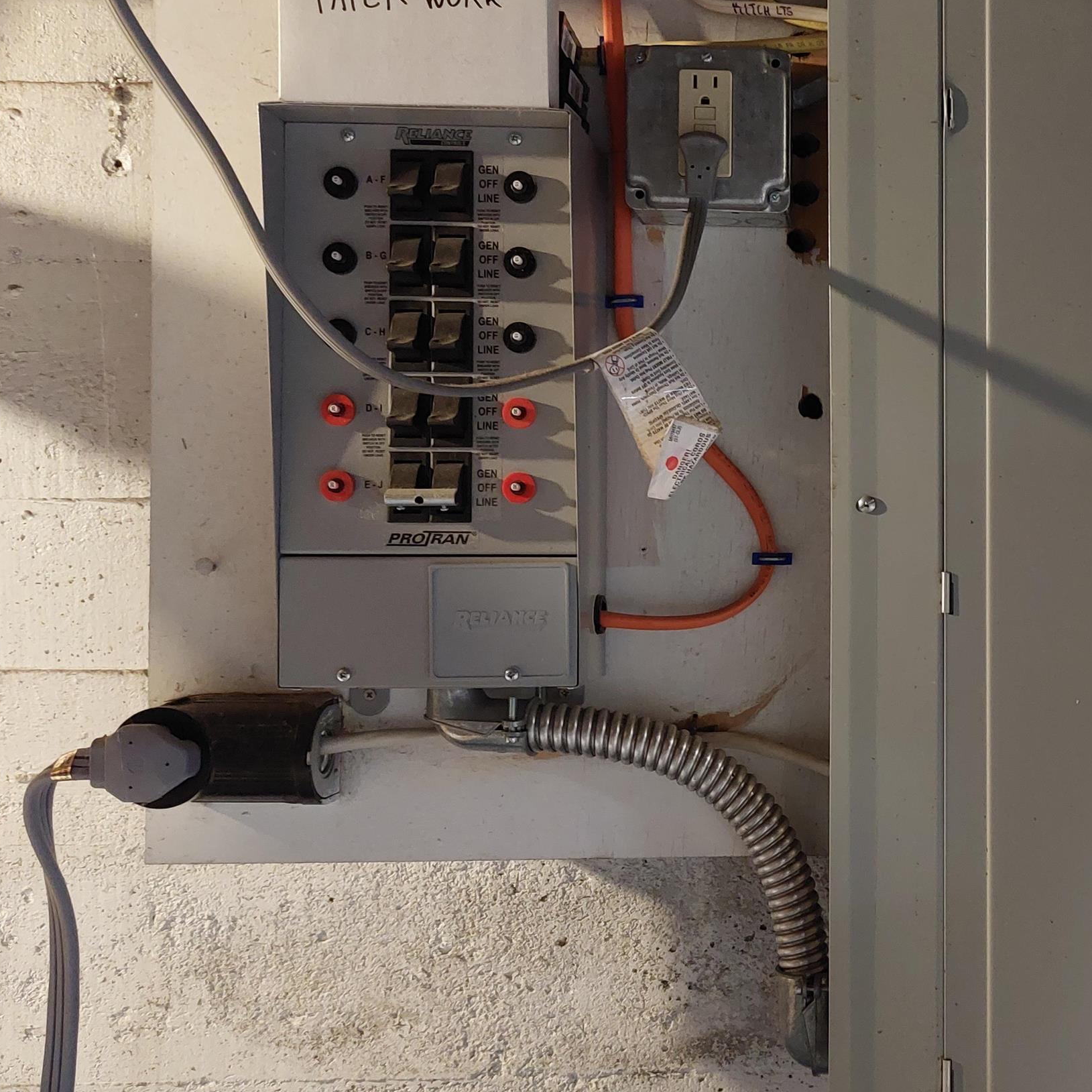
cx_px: 945
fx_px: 1428
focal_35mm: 40
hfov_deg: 39.4
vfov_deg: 41.9
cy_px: 566
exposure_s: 1/24
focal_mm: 5.23
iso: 500
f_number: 1.8
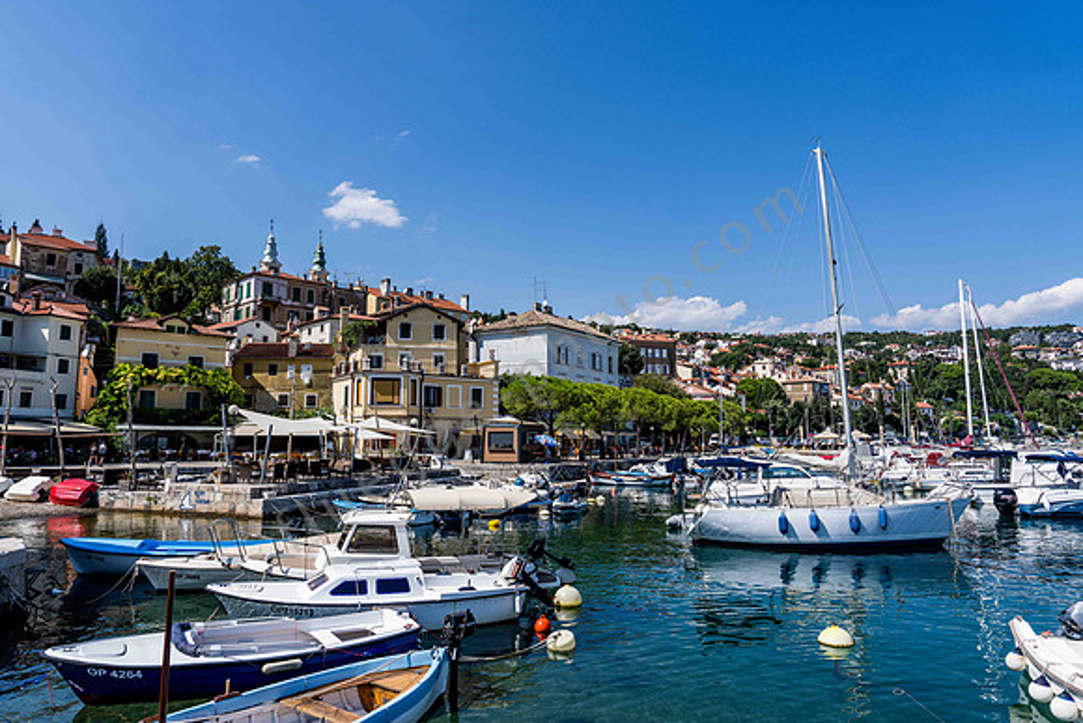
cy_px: 362
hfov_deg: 73.7
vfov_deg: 53.2
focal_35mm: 24
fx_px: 722
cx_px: 542
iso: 100
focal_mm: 24
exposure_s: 1/250
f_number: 8
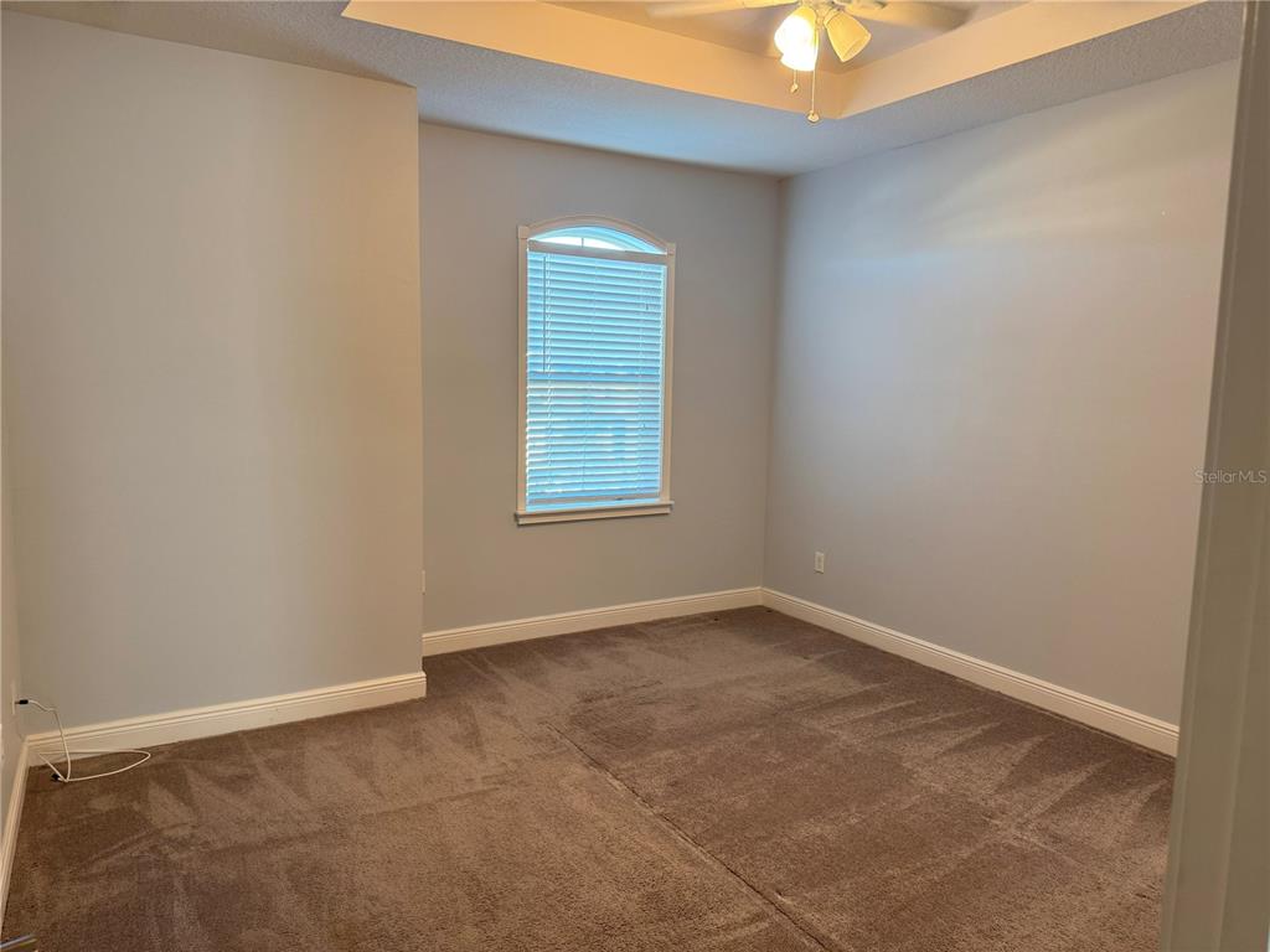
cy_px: 476
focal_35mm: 24
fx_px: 881
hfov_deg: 71.6
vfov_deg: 56.8
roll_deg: -1.2
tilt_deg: -7.3
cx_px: 635
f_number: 1.78
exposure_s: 1/60
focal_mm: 6.76
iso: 160
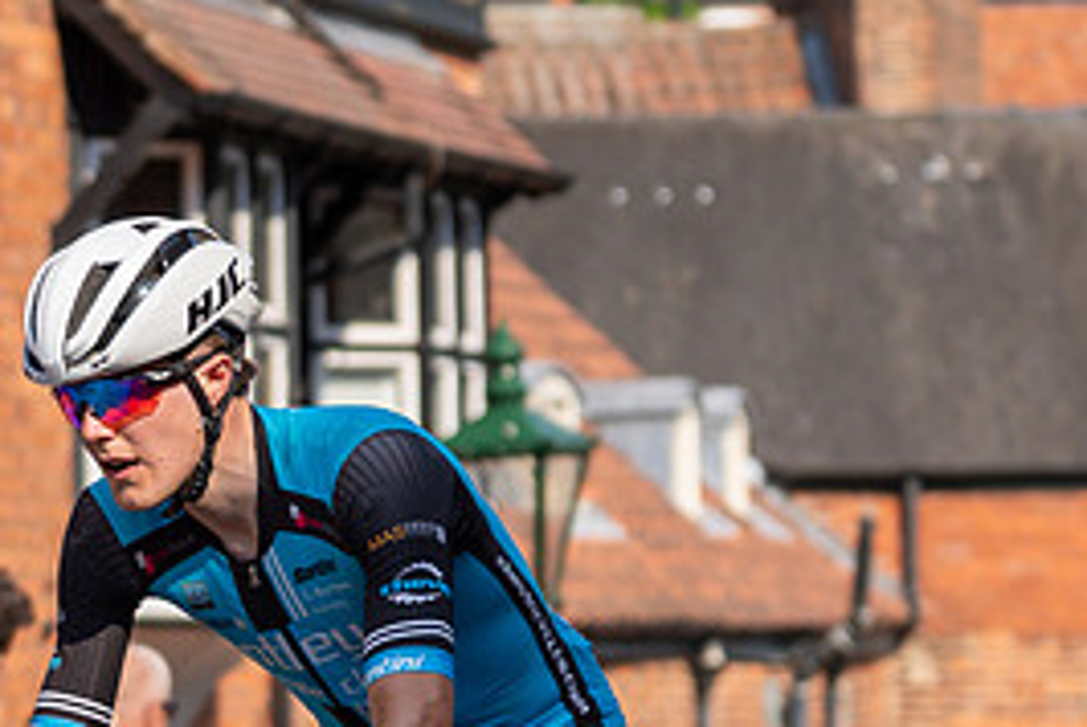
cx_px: -52
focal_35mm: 258
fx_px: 7799
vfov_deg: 5.3
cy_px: 325
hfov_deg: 7.9
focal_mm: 75
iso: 100
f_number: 2.8
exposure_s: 1/1250
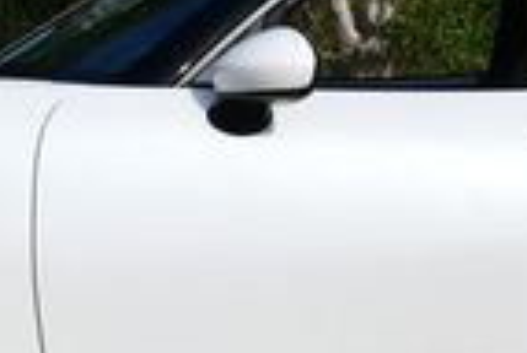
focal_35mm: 322
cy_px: -85
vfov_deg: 4.3
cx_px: 228
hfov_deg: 6.4
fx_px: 4724
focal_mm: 36
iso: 100
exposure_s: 1/320
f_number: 9
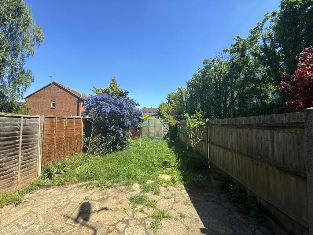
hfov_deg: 102.1
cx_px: 156
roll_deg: +0.0
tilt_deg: +2.5
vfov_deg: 85.7
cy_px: 118
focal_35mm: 14
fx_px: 127
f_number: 2.2
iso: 50
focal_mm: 2.22
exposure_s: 1/742
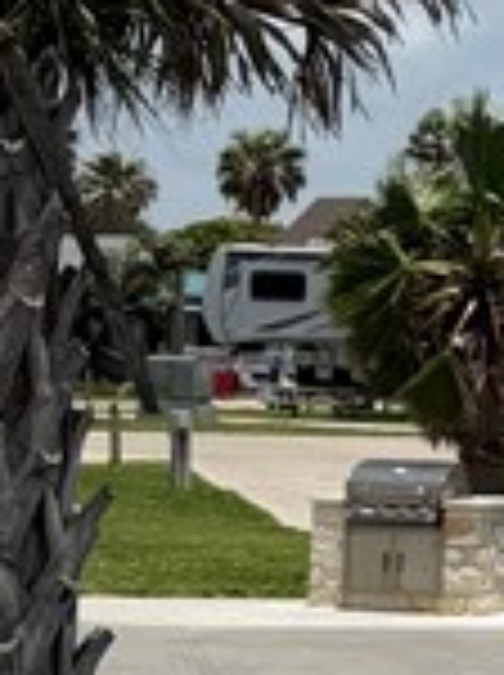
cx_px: 1570
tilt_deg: -0.2
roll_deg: -1.8
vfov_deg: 12.1
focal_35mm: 164
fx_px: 3193
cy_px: 374
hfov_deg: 7.7
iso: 80
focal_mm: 6.76
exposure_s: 1/8130
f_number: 1.78
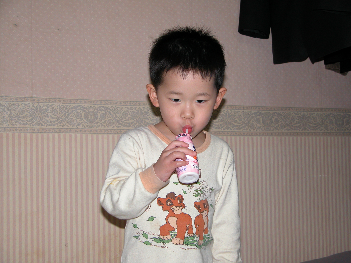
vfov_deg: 24.0
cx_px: 176
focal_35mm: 61
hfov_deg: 31.7
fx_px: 619
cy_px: 132
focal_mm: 15.7
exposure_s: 1/60.3
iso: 100
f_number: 3.2
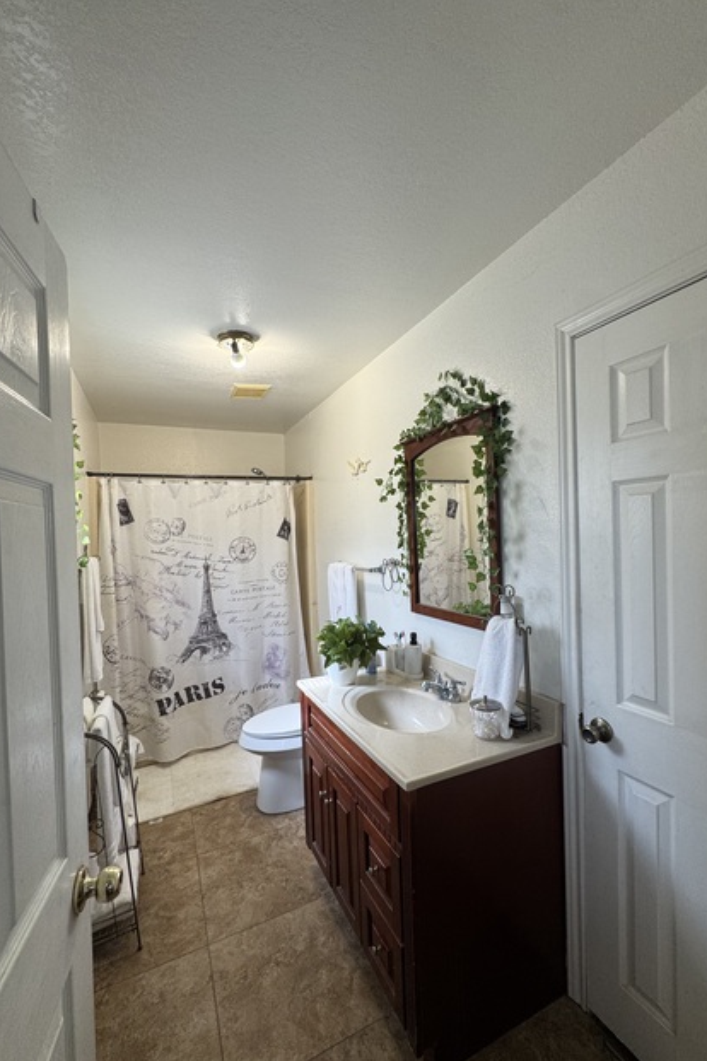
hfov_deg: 77.3
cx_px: 360
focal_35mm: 15
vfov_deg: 100.4
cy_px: 545
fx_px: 442
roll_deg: +2.2
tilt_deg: -1.4
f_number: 2.2
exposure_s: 1/99
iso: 100
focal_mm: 2.22
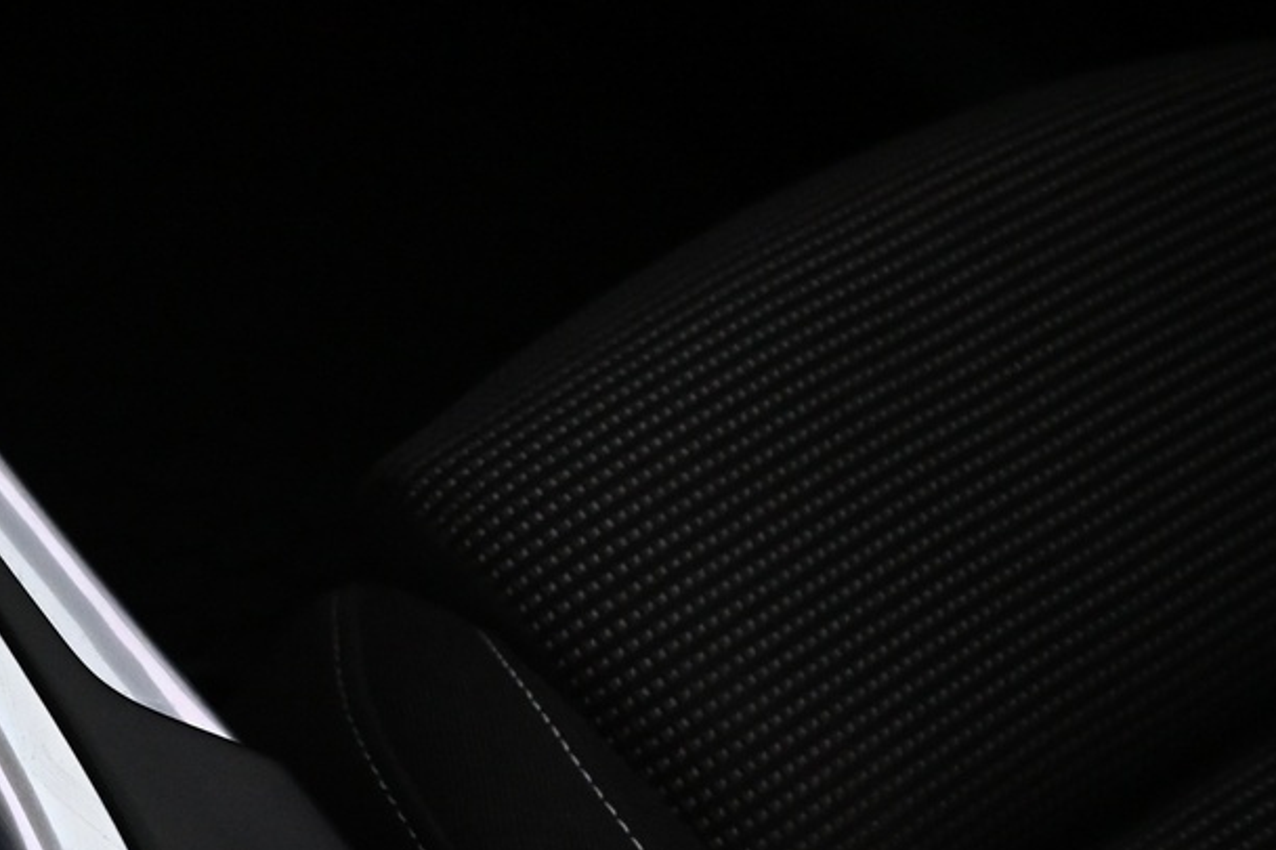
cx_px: -267
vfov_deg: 20.9
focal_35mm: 64
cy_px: 722
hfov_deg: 27.5
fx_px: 2268
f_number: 3.5
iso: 3200
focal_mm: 16
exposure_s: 1/125
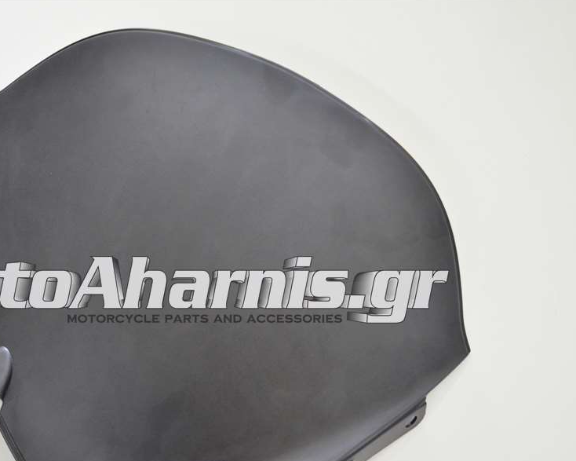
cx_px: 170
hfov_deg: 35.5
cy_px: 290
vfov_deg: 29.0
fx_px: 886
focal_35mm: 52
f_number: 5
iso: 1600
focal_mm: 24
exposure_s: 1/100
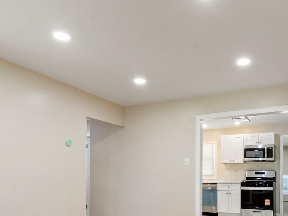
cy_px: 178
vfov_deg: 45.4
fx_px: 241
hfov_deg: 60.8
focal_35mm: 29
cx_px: 180
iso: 500
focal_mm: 10
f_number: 11
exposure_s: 1/4
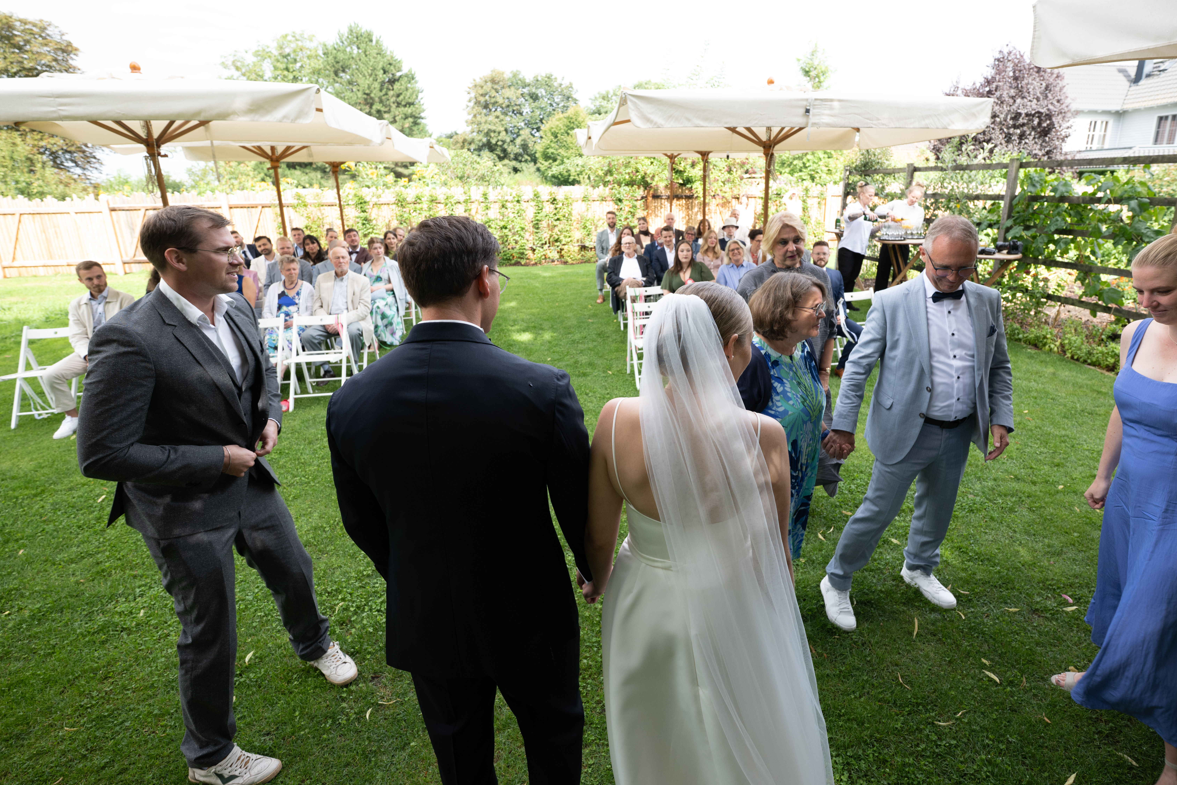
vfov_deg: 70.3
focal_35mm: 17
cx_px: 644
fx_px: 556
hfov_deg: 93.0
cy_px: 355
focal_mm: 14
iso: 200
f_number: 4
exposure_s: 1/200
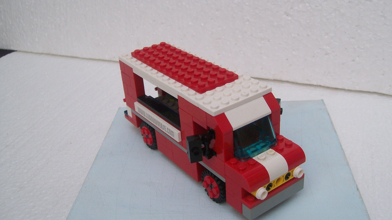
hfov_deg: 50.5
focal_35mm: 40
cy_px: 109
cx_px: 199
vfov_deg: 29.7
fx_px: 416
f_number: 2.7
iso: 80
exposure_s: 1/193
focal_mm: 6
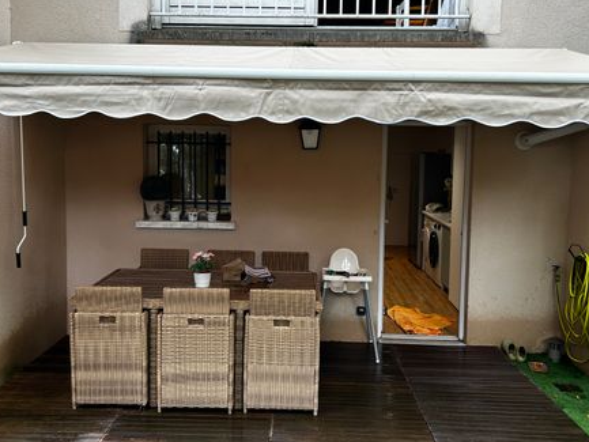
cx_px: 290
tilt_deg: -5.8
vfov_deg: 39.7
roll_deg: -0.5
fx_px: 613
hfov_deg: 51.3
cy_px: 204
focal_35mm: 36
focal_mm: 5.7
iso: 50
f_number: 1.5
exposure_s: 1/121
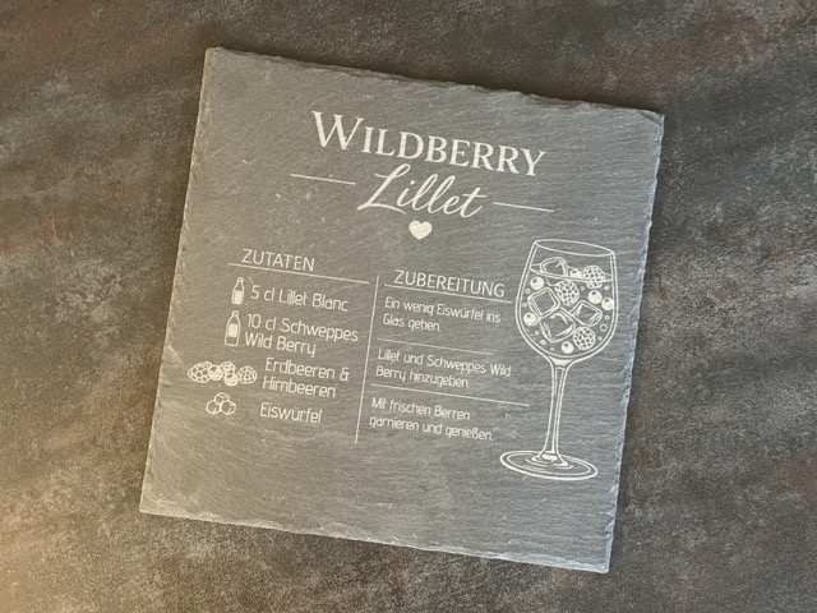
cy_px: 306
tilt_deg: -85.9
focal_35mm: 48
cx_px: 408
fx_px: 1133
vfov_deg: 30.3
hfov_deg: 39.7
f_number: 1.78
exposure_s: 1/30
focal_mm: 6.76
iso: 640
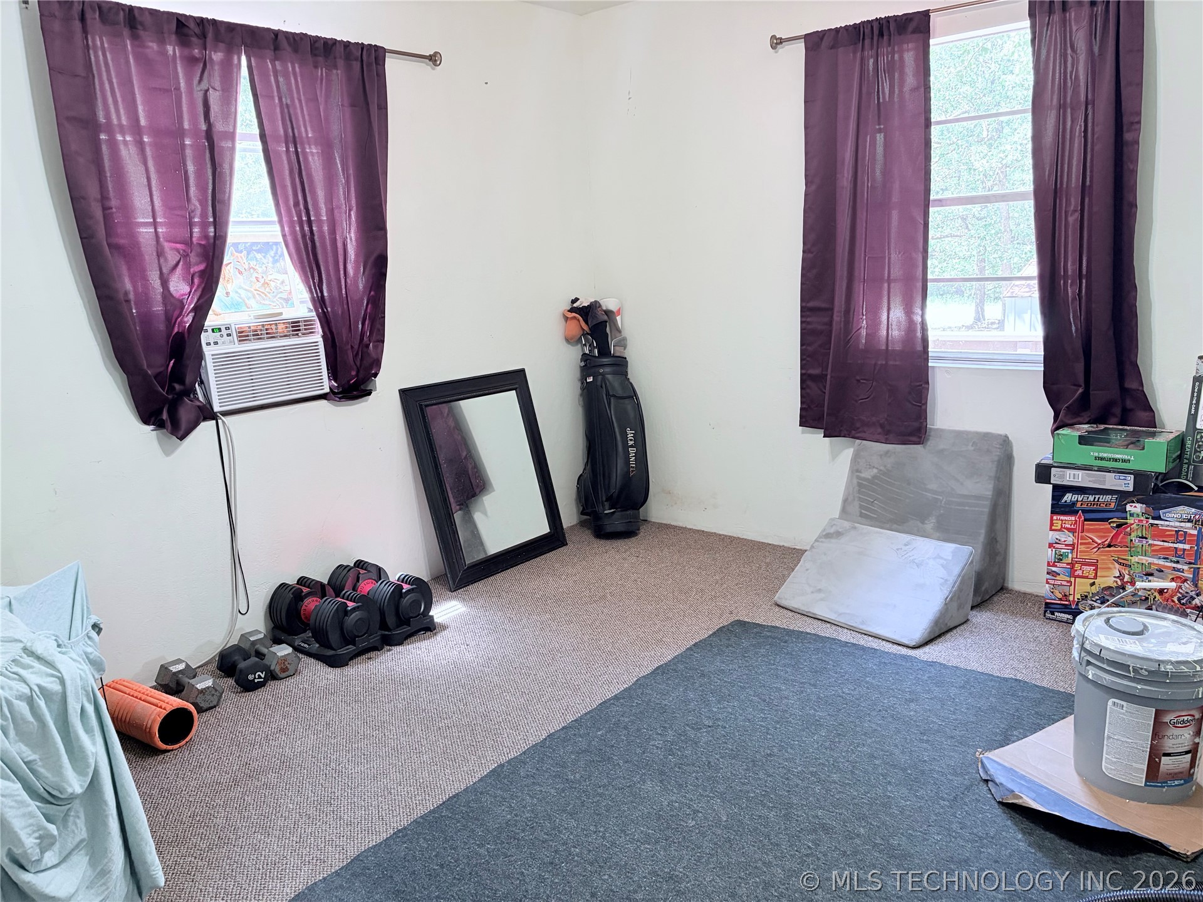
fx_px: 904
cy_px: 451
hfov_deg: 67.3
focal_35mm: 26
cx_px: 602
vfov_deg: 53.1
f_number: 1.6
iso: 200
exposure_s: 1/60
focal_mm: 5.96
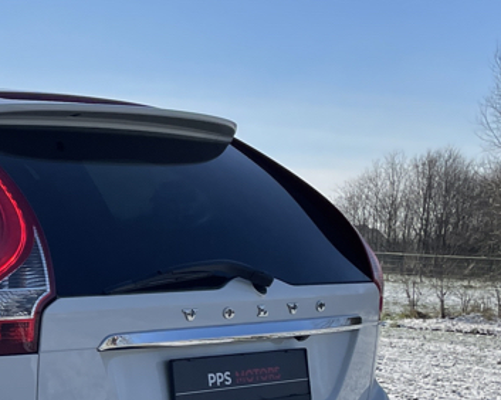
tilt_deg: -4.9
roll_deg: -2.0
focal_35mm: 87
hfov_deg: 20.4
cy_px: 355
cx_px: -119
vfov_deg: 17.4
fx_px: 1289
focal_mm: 4.2
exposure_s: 1/6494
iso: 32
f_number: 1.6
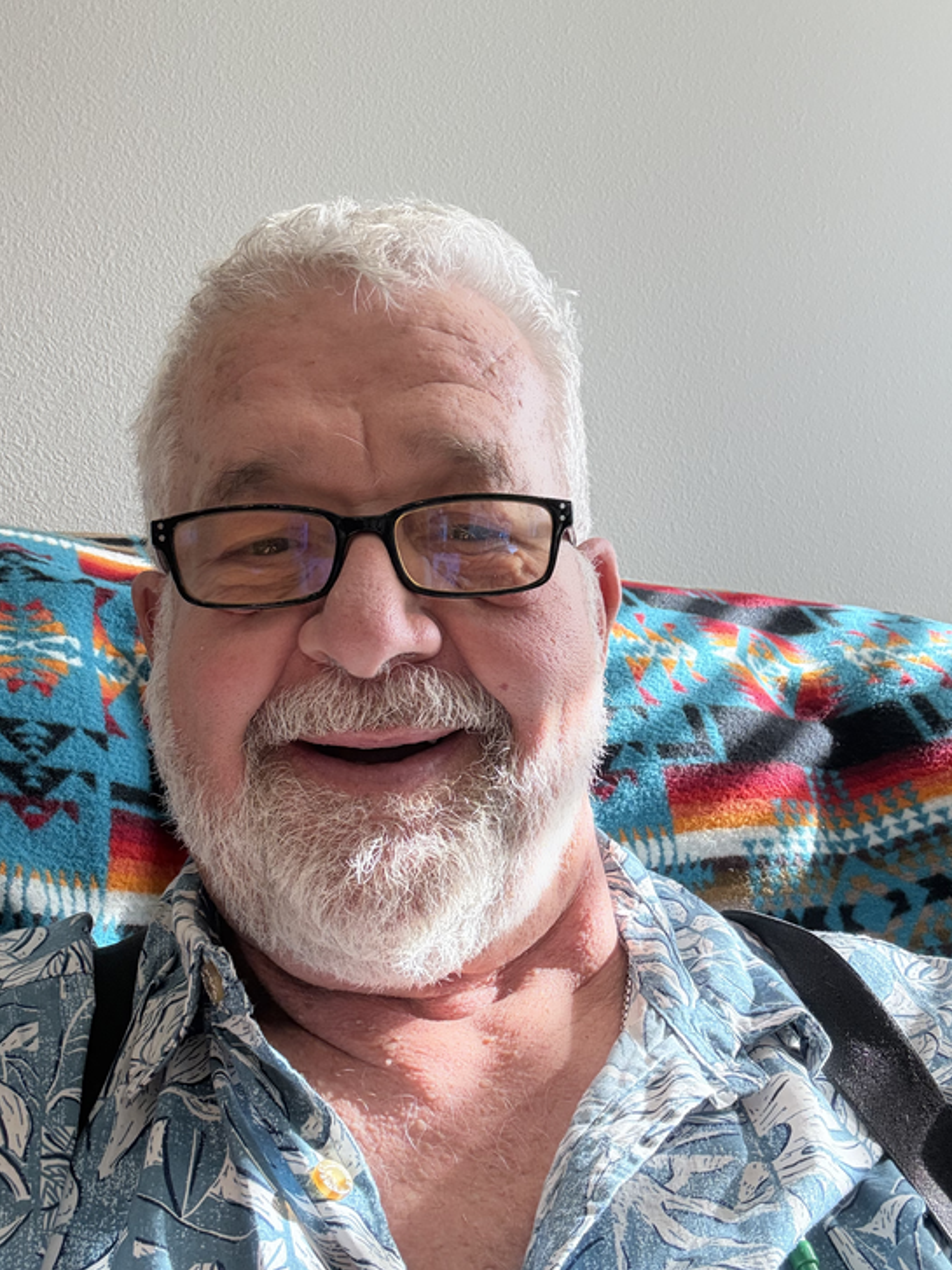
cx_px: 489
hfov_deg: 42.9
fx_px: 1210
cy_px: 638
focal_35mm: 33
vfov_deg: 55.4
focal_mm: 2.69
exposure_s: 1/120
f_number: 1.9
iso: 100
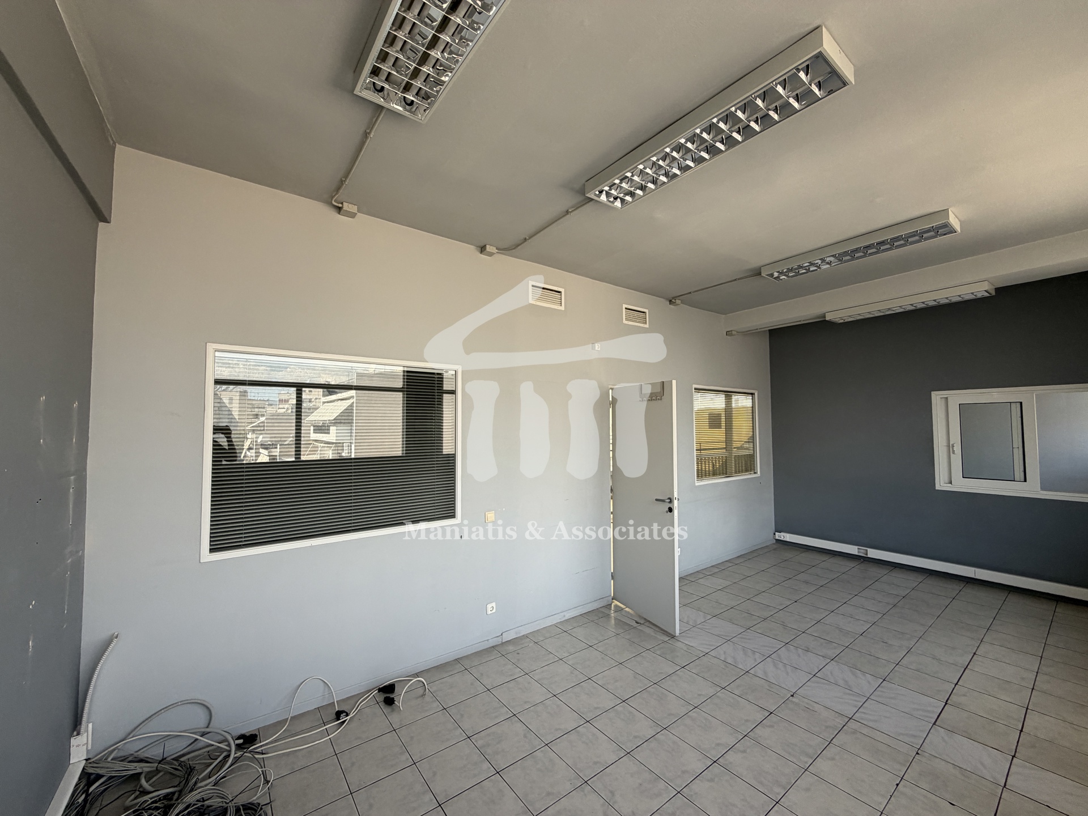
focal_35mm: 14
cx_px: 544
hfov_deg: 102.1
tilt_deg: +3.9
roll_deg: +0.4
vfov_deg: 85.7
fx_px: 440
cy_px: 408
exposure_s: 1/121
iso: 80
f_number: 2.2
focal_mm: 2.22
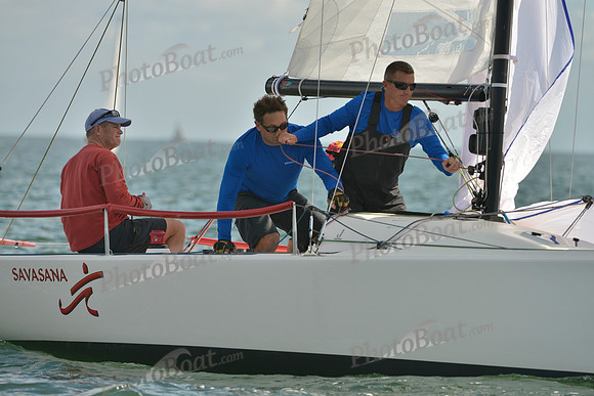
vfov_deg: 3.6
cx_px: 297
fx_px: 6271
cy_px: 198
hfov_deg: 5.4
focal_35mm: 380
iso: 280
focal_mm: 380
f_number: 7.1
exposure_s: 1/1000
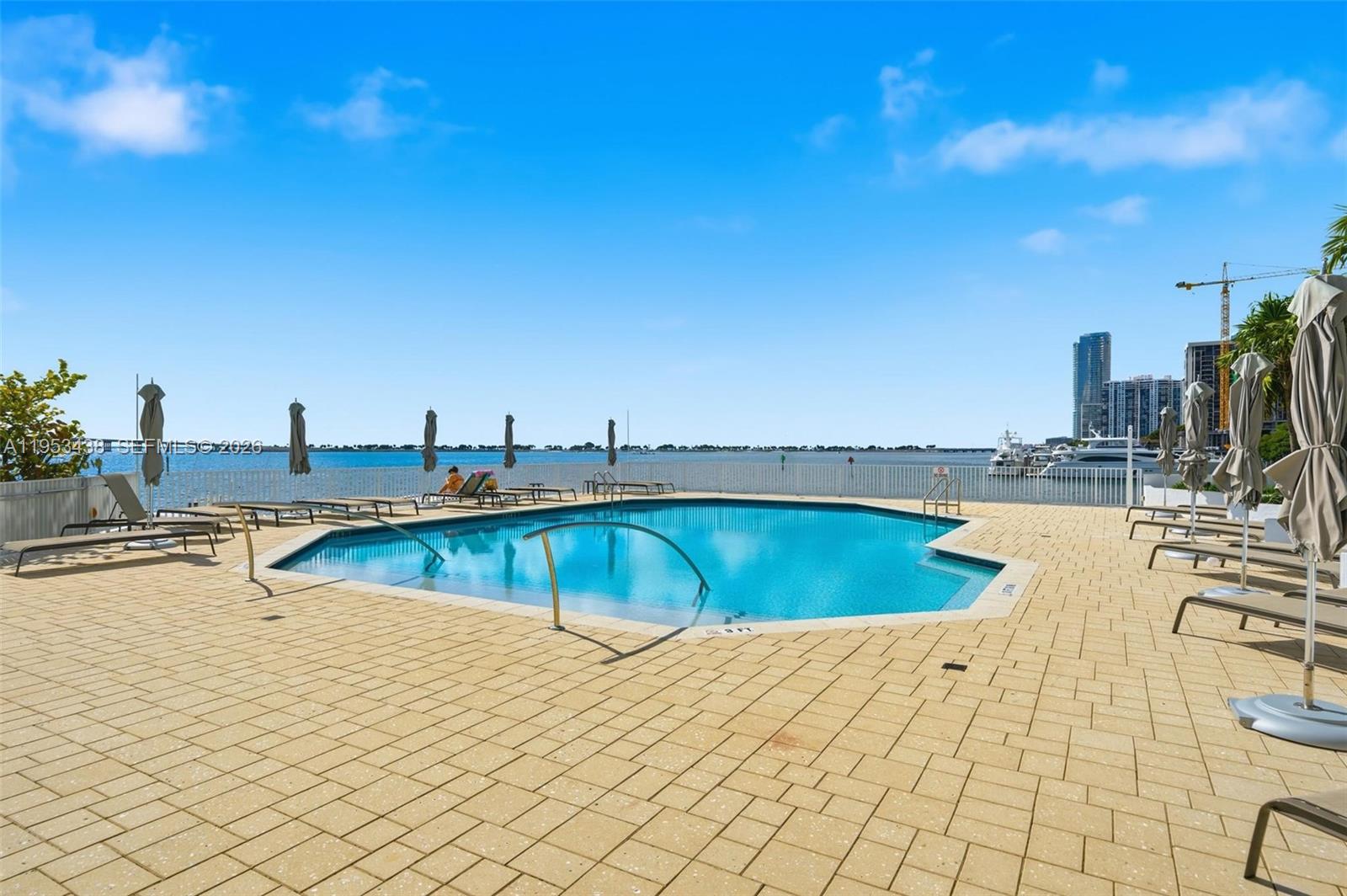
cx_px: 674
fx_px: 710
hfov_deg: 87.0
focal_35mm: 19
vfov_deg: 64.5
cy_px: 448
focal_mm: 19
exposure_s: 1/6400
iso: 160
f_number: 7.1
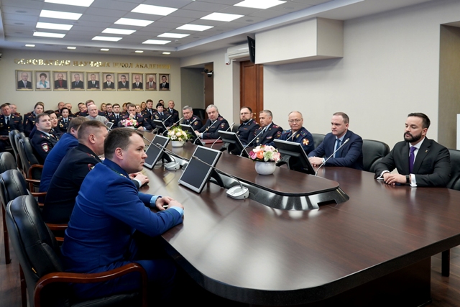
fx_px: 307
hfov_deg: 73.7
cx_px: 230
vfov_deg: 53.2
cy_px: 154
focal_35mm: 24
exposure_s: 1/160
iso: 800
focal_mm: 24
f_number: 4
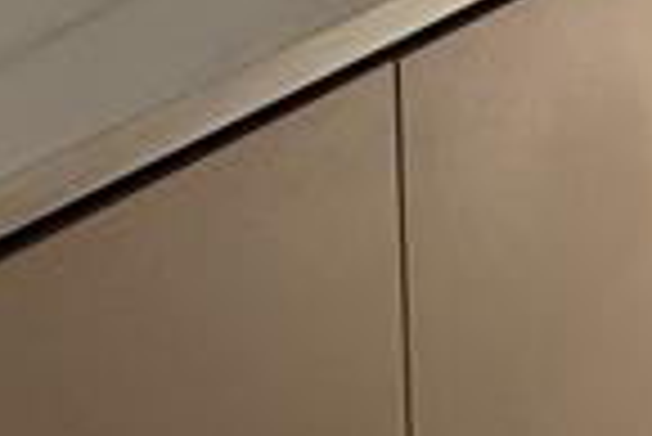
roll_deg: -3.5
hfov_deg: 16.3
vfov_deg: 12.0
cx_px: 1214
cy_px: -405
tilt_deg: -11.5
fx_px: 1867
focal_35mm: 103
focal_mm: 2.22
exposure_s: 1/120
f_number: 2.2
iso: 160
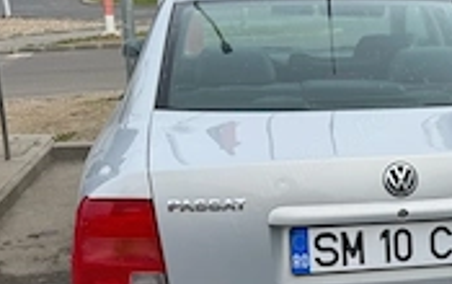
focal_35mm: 58
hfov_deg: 34.0
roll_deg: -0.4
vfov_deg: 22.3
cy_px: 196
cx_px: 359
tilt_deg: -17.5
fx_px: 716
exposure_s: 1/2801
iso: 80
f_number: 1.78
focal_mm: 6.76
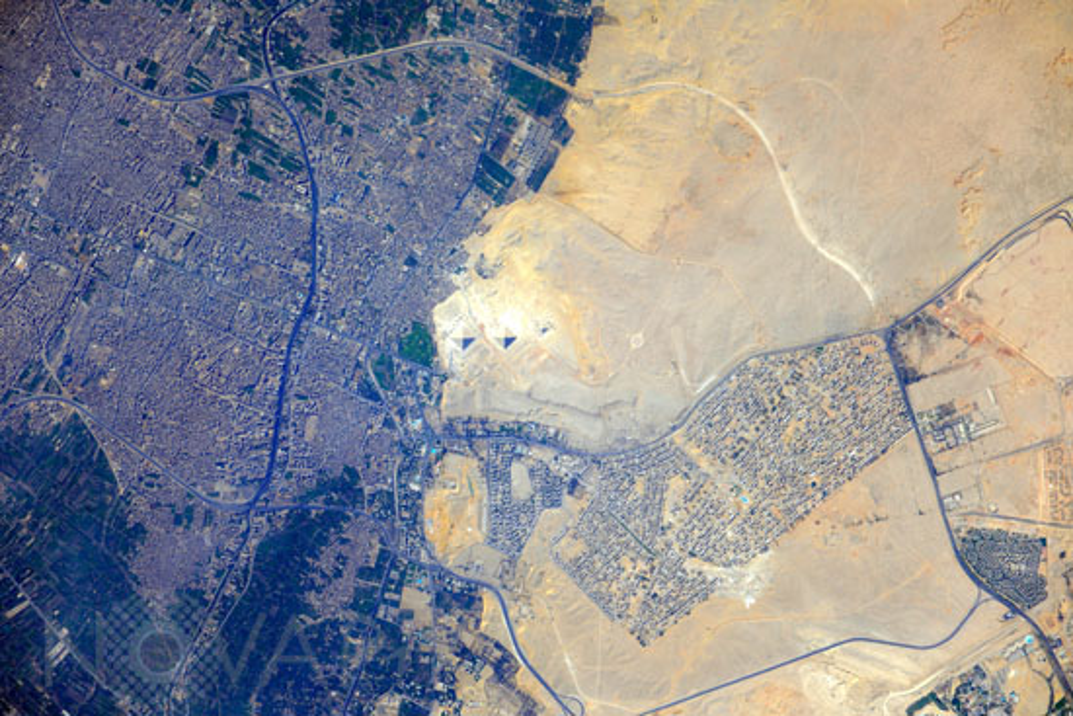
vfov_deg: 1.1
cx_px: 536
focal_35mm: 1200
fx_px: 35774
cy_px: 358
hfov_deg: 1.7
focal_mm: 1200
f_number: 8
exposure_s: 1/400
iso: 200
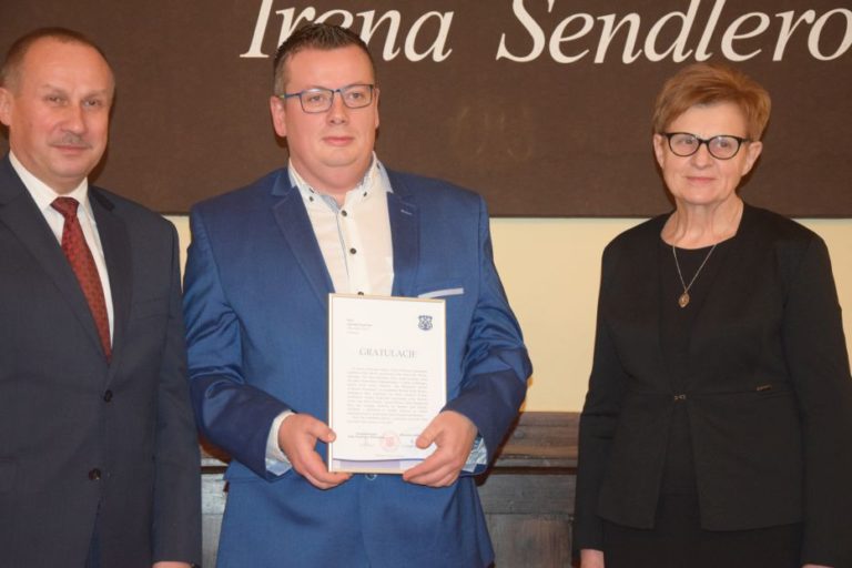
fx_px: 2059
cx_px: 426
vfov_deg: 15.7
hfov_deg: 23.4
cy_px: 284
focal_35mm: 87
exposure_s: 1/60
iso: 3200
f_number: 5
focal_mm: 58
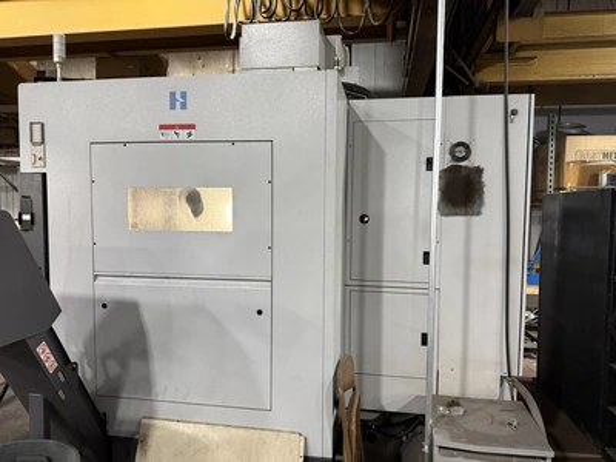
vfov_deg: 56.8
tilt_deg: -2.7
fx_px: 427
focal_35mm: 24
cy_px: 231
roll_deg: -0.6
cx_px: 308
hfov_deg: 71.6
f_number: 1.78
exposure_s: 1/60
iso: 400
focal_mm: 6.76
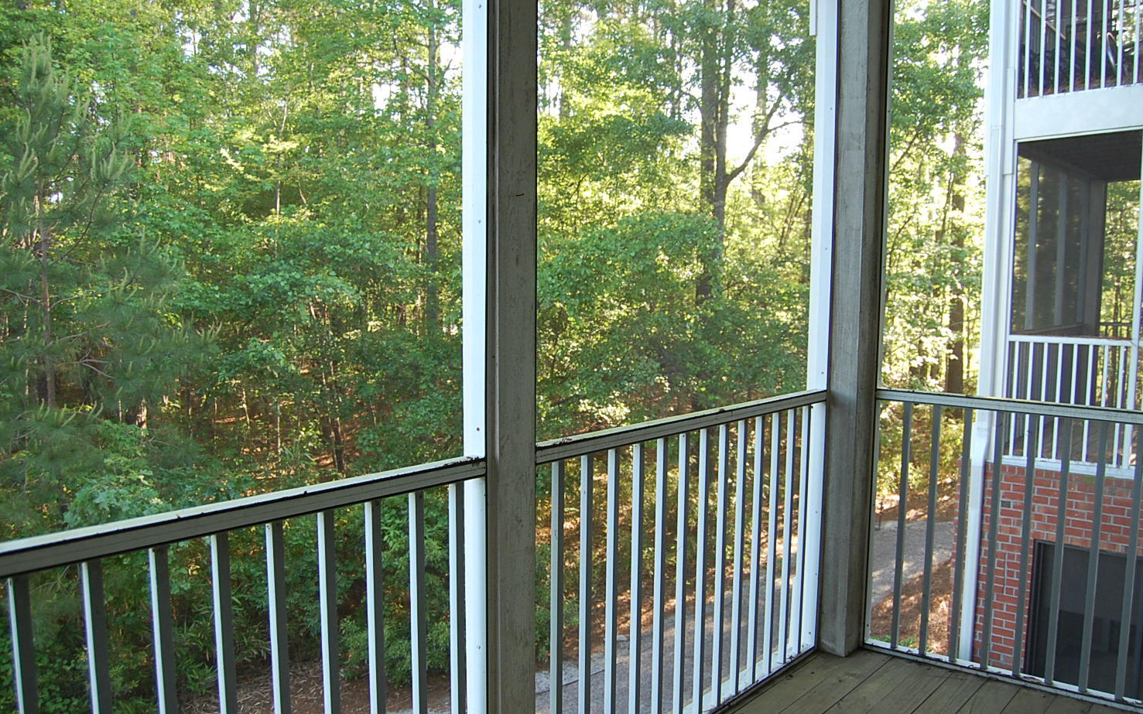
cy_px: 367
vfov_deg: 44.5
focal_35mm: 28
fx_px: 872
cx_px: 575
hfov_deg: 66.5
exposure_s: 1/60
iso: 400
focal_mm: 18
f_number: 4
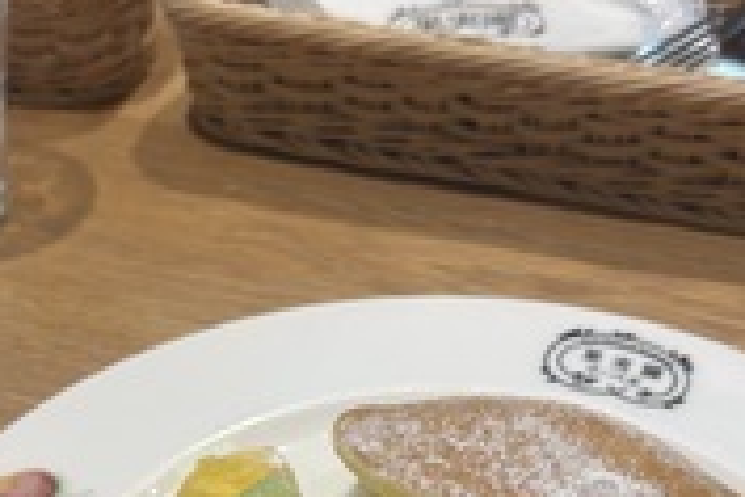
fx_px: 1262
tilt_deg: -41.6
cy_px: 489
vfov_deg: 21.5
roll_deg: +1.8
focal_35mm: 61
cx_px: 316
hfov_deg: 32.8
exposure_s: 1/121
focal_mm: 5.96
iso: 40
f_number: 1.6
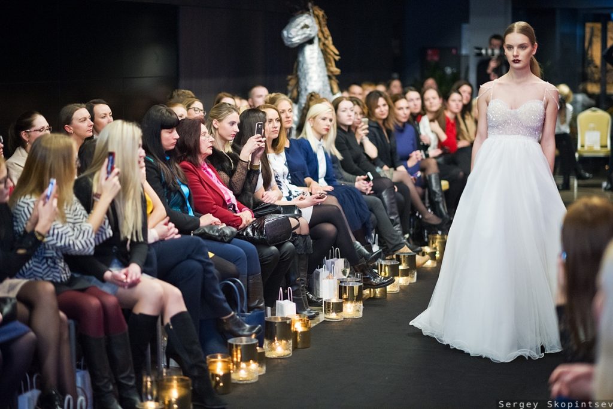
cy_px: 204
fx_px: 1447
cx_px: 306
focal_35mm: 85
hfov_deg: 23.9
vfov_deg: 16.1
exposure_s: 1/320
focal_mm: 85
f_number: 1.4
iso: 3200
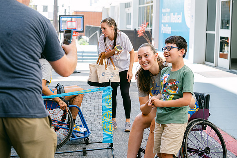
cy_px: 79
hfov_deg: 24.7
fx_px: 540
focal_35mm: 82
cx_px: 119
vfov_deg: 16.6
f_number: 2.8
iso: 160
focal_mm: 54.1
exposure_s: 1/200
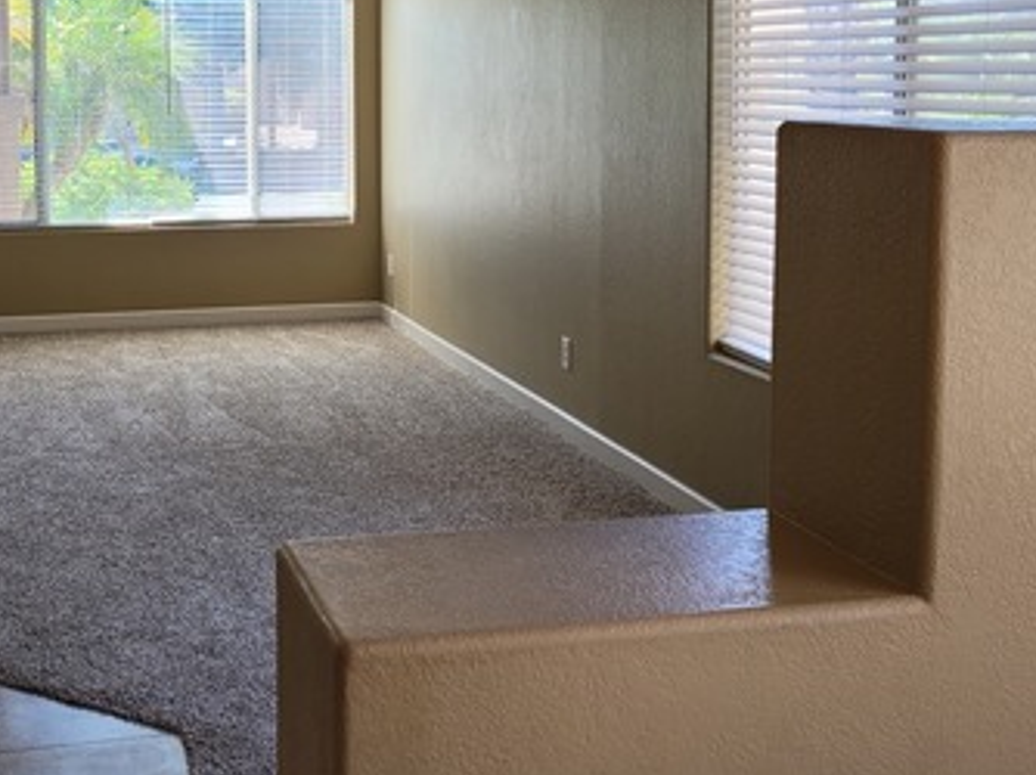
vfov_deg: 27.7
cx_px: 352
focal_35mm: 52
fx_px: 1555
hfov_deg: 36.5
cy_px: 217
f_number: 1.8
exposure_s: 1/122
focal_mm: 5.4
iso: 40
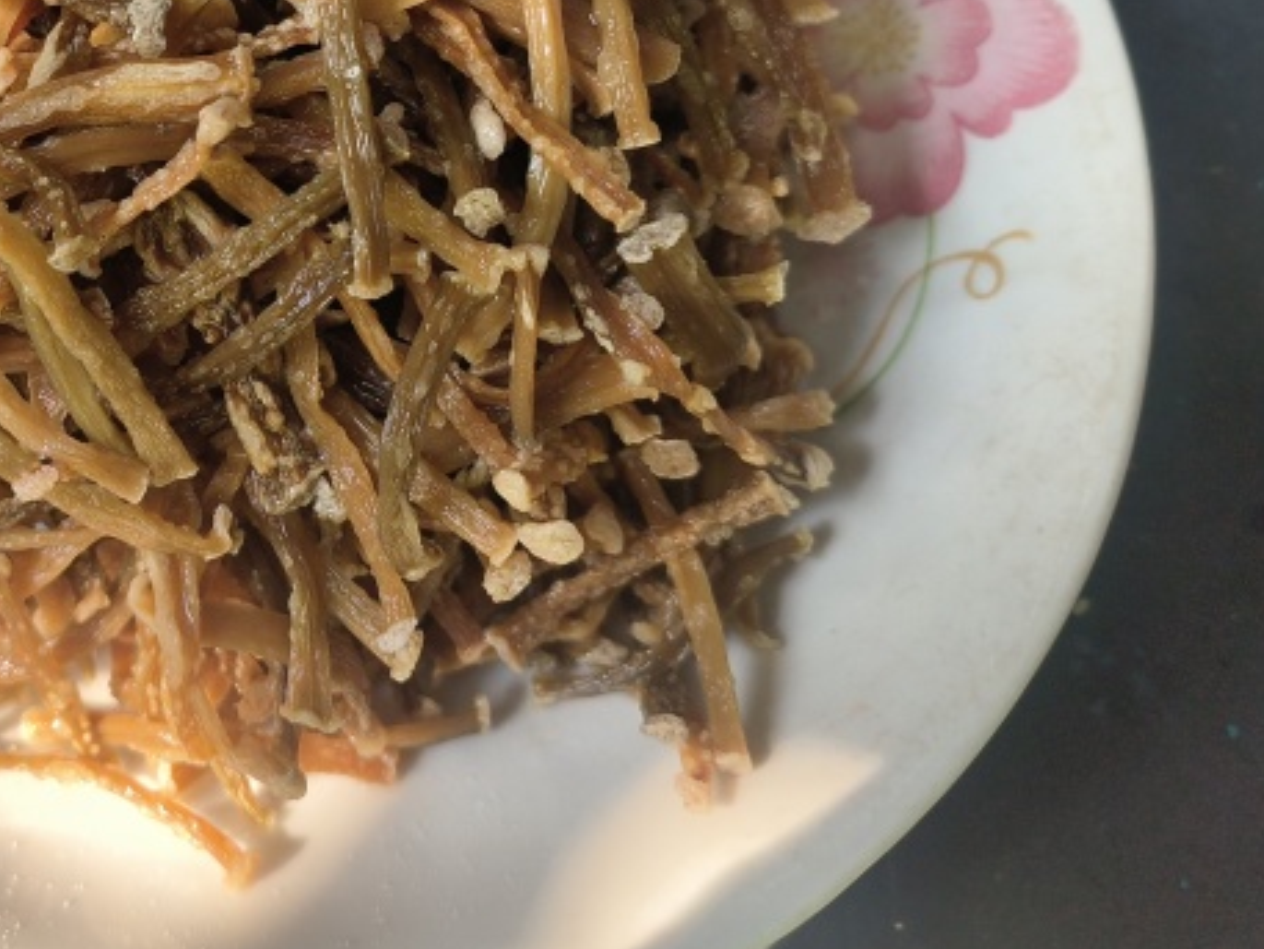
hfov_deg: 41.8
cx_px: 171
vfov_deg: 33.4
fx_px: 1534
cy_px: 194
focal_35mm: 42
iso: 100
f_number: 1.8
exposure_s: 1/243
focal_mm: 5.42
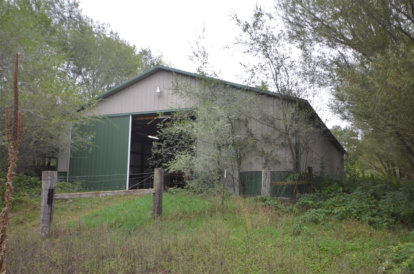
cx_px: 207
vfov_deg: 43.4
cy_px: 137
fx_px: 344
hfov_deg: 62.0
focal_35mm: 30
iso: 250
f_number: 4.5
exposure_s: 1/200
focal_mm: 20
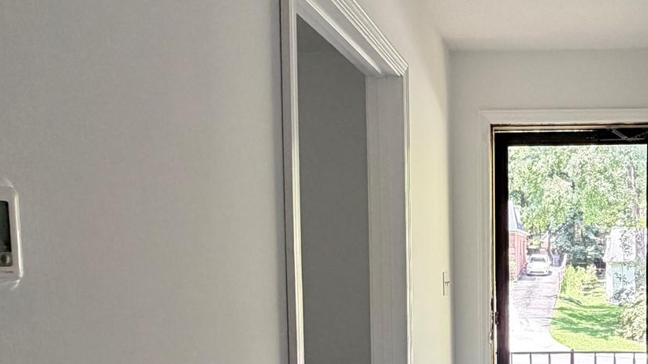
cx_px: 553
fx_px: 653
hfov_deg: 48.6
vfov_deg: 30.5
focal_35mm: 38
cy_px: 286
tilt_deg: -2.5
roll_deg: -0.1
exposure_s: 1/121
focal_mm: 2.22
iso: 200
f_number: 2.2
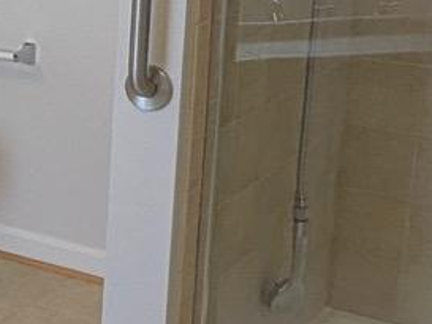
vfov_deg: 14.0
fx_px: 1311
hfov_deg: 16.2
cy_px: 76
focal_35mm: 105
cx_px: -312
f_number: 2.2
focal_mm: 1.85
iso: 86
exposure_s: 1/120
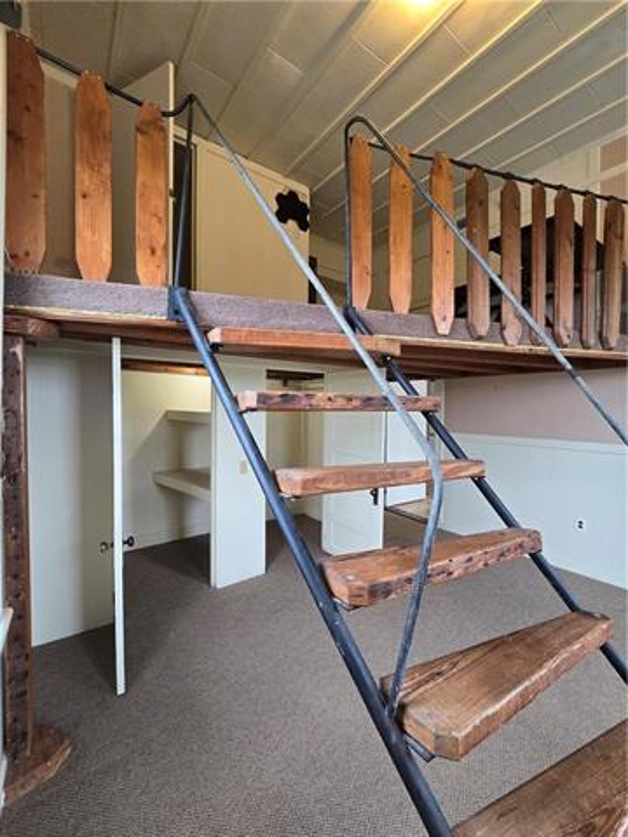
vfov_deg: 106.2
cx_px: 314
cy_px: 418
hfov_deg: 89.9
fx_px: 314
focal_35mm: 13
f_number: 2.2
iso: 200
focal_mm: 2.2
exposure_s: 1/60
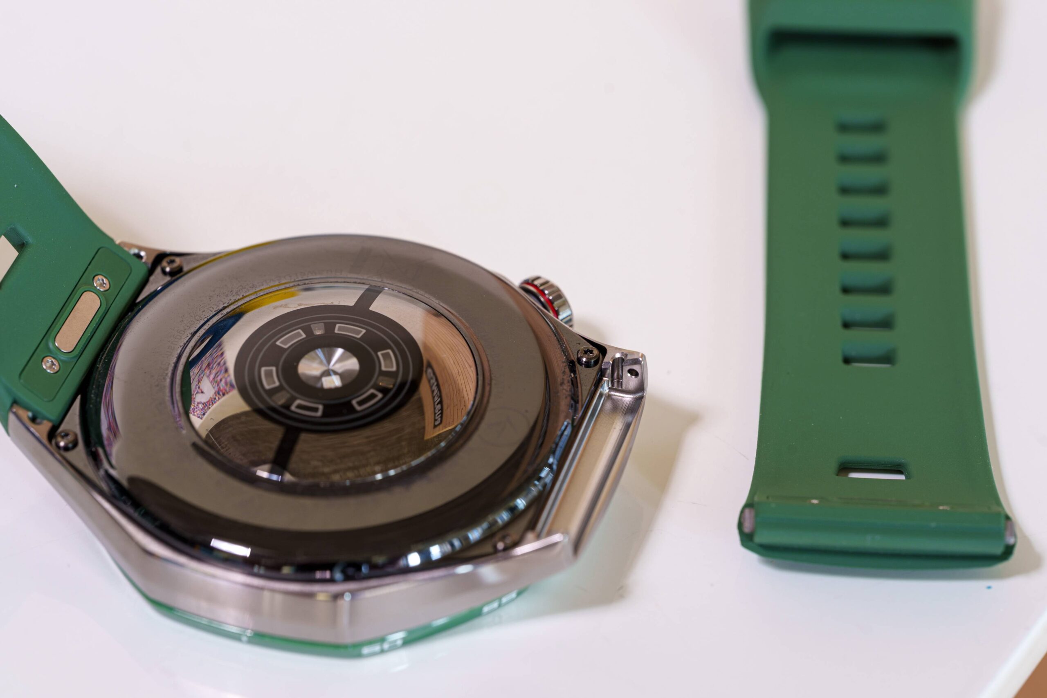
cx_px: 524
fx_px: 2617
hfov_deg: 22.6
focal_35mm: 90
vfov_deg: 15.2
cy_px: 349
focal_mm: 90
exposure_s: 1/2
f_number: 7.1
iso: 100
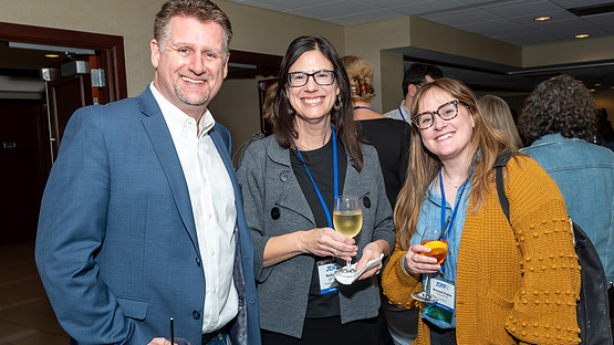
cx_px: 322
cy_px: 184
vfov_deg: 32.8
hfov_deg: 55.3
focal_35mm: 36
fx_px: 586
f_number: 6.3
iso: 400
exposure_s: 1/250
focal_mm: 17
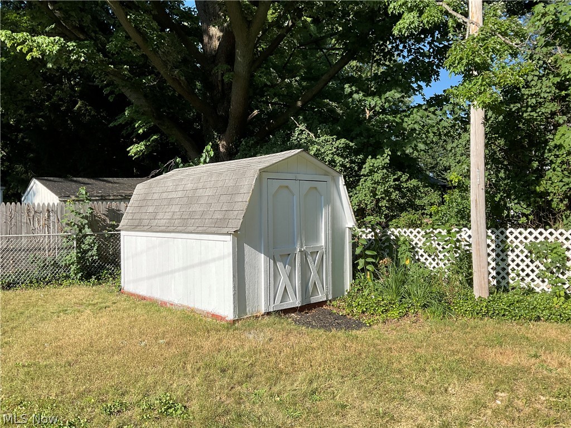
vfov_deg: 48.2
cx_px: 286
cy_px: 214
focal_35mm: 29
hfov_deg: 61.7
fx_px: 478
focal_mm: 3
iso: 16
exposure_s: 1/1035
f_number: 1.8
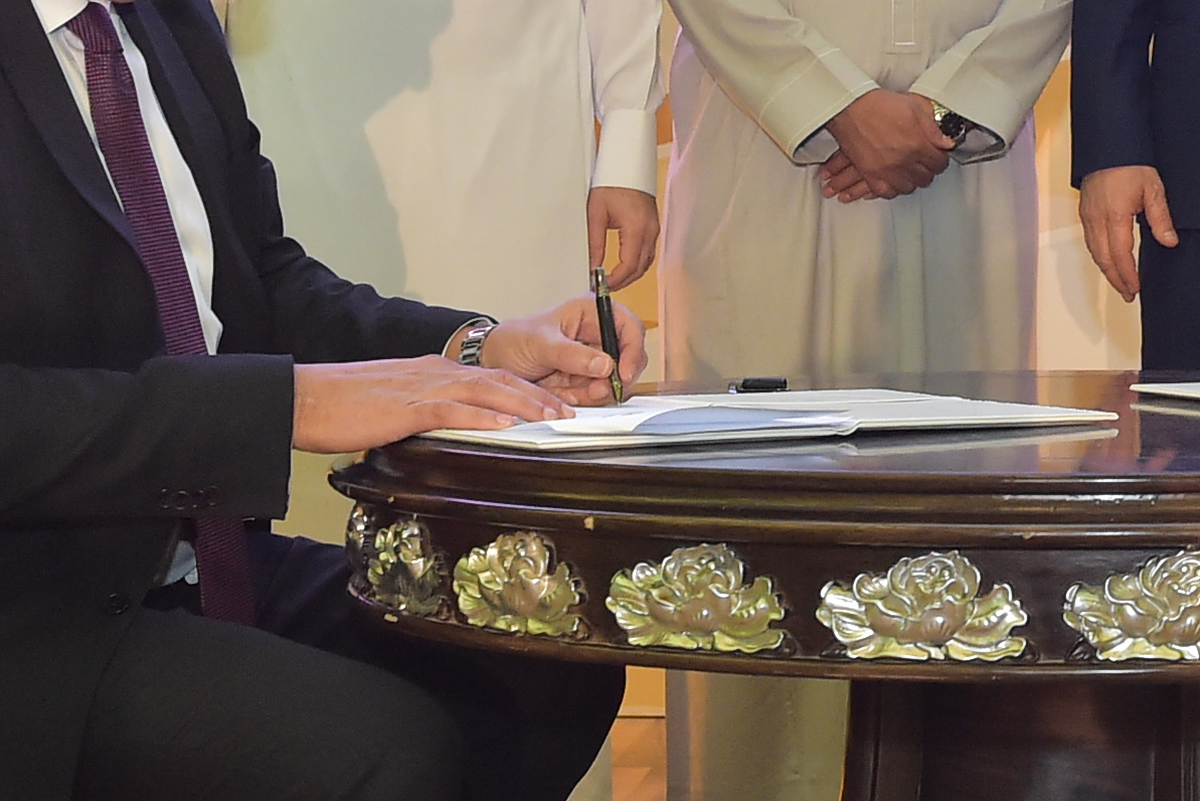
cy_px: 191
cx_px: 1343
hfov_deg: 19.7
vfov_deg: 13.8
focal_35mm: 99
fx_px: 3301
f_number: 6.3
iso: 6400
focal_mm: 32
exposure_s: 1/200
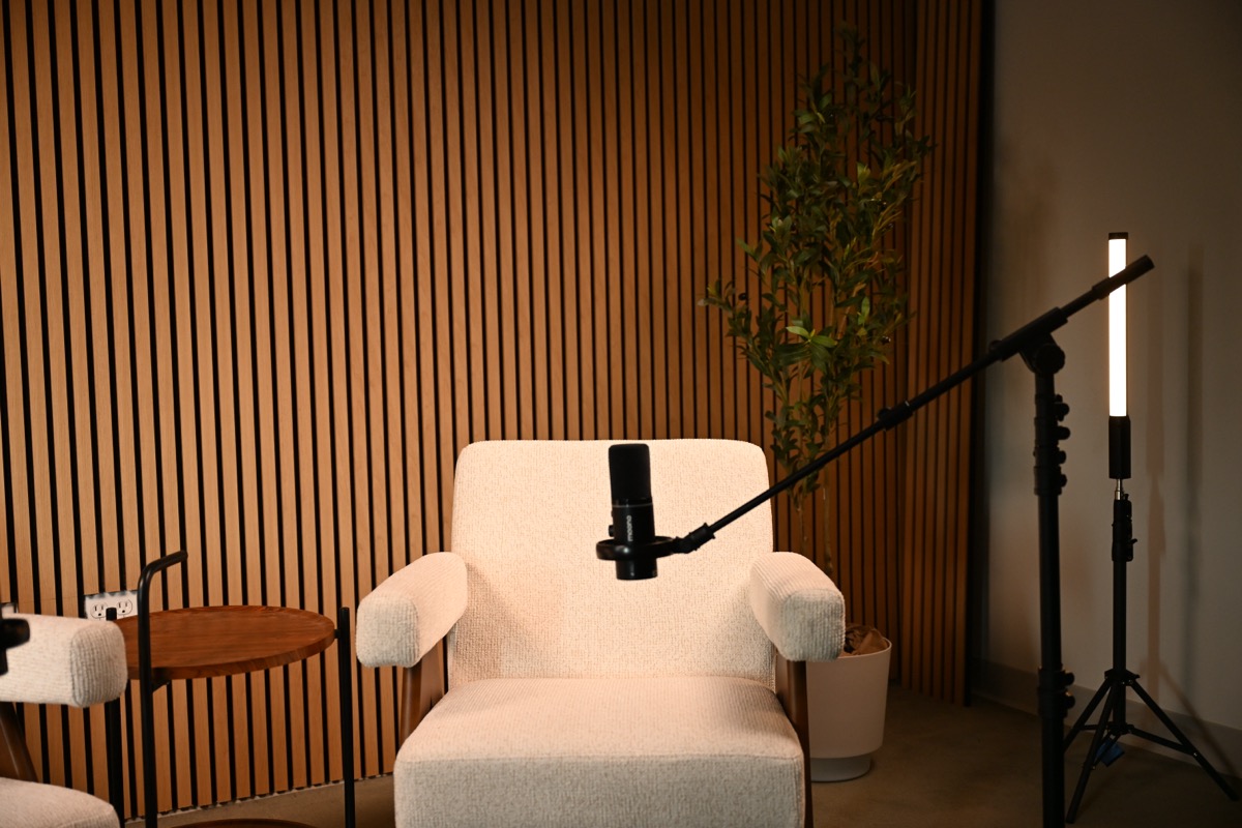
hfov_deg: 48.5
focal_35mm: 40
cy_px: 414
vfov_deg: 33.4
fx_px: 1380
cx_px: 621
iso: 640
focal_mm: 40
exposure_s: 1/60
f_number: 2.8
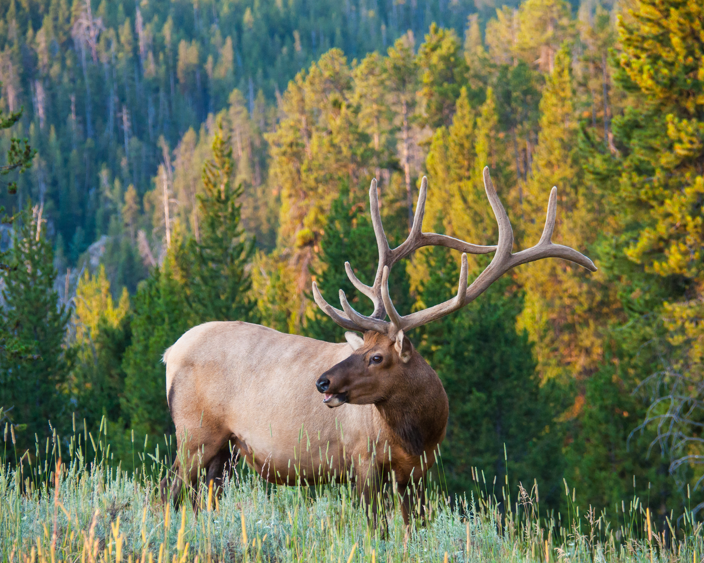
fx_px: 4428
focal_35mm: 213
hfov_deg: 9.1
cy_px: 281
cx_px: 376
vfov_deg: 7.3
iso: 500
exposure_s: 1/500
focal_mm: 125
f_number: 5.6
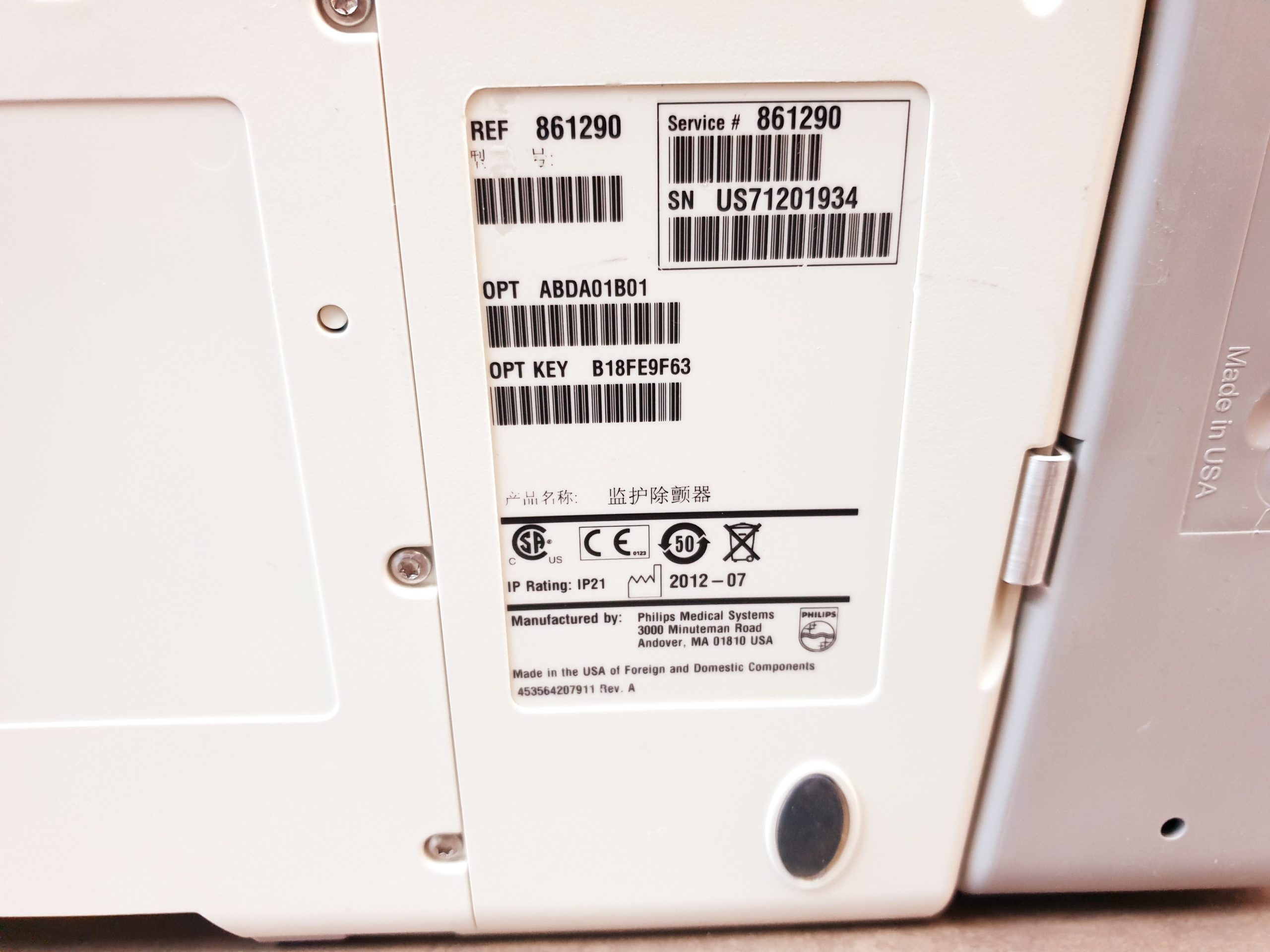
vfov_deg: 53.1
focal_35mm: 26
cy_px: 476
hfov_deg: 67.3
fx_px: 954
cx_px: 635
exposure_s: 1/50
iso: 320
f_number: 1.5
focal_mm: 4.3
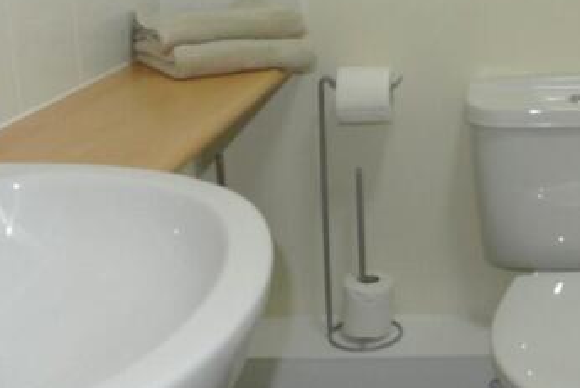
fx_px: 887
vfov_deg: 24.3
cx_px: 535
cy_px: 75
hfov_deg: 34.0
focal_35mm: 55
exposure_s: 1/60
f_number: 3.5
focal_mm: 11
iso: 1400
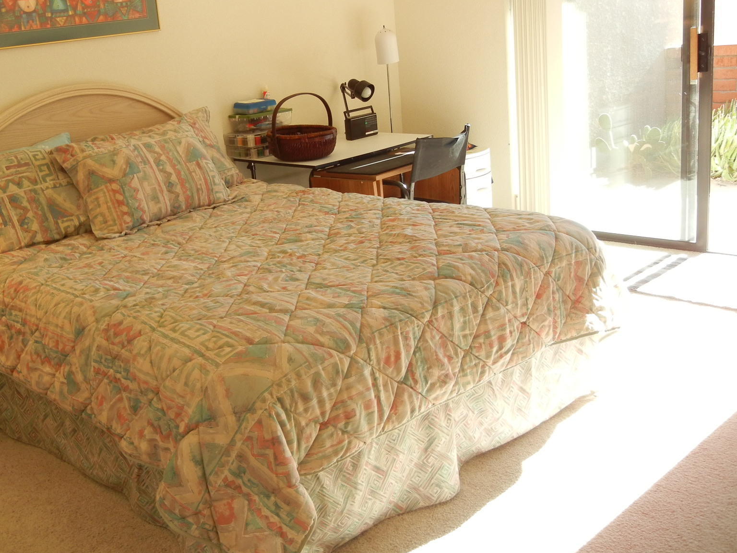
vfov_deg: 35.9
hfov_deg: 46.2
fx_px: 852
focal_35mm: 40
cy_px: 228
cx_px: 261
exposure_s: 1/88.3
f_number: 3.5
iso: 160
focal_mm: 5.4
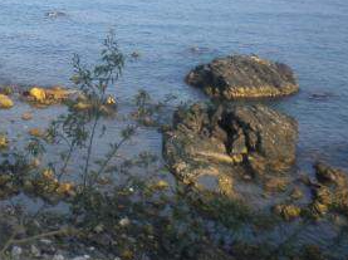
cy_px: 24
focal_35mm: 81
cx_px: -3
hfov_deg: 23.1
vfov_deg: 17.9
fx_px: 813
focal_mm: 6.3
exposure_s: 1/297
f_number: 4.6
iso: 80
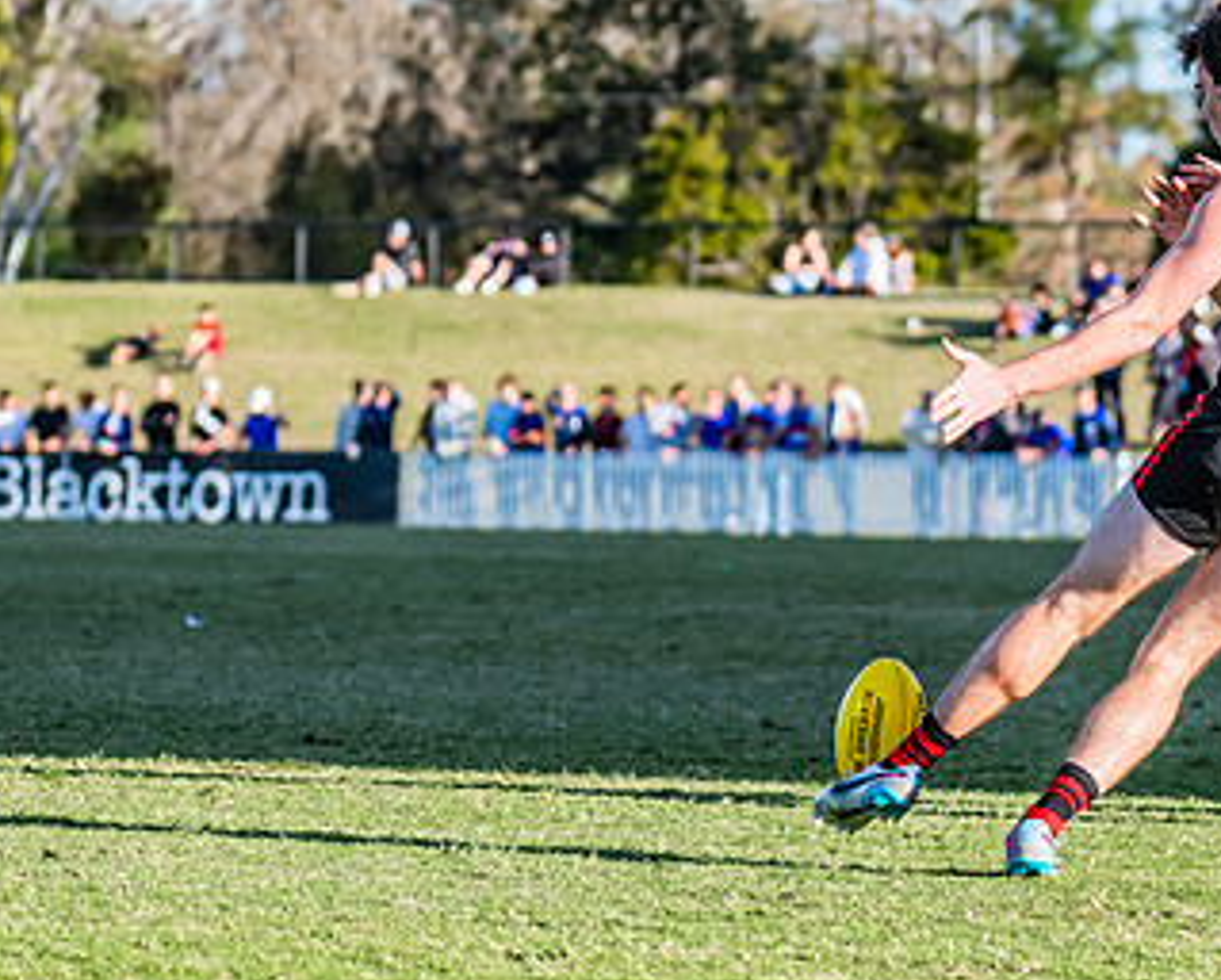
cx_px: 1082
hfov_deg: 6.1
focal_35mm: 317
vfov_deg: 4.9
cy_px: 372
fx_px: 11469
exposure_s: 1/1600
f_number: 6.3
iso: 800
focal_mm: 170
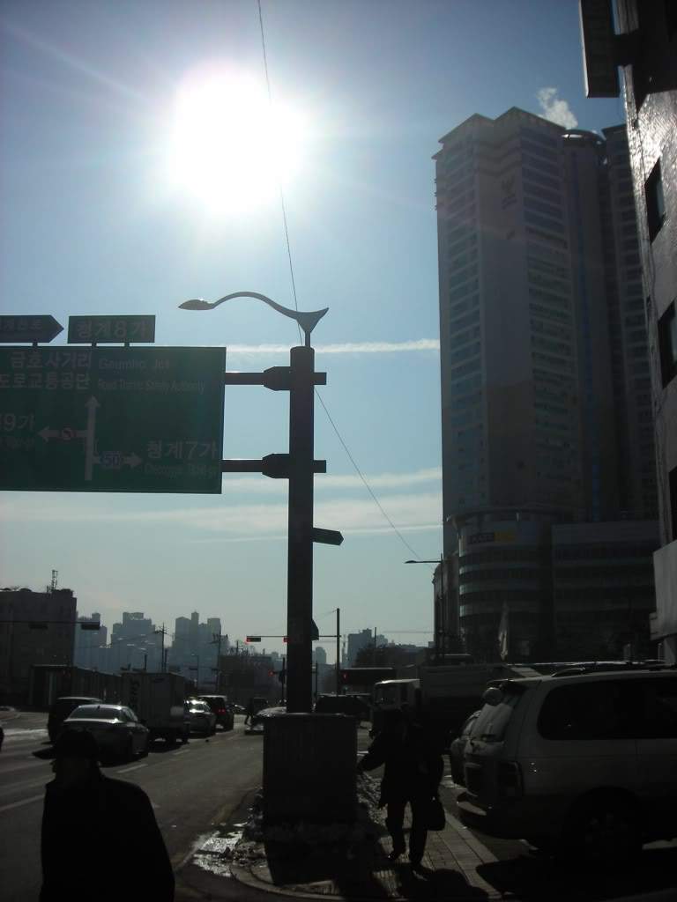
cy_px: 451
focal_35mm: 38
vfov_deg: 49.0
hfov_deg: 37.7
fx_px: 991
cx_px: 338
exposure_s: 1/871
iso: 50
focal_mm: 6.3
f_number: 6.4
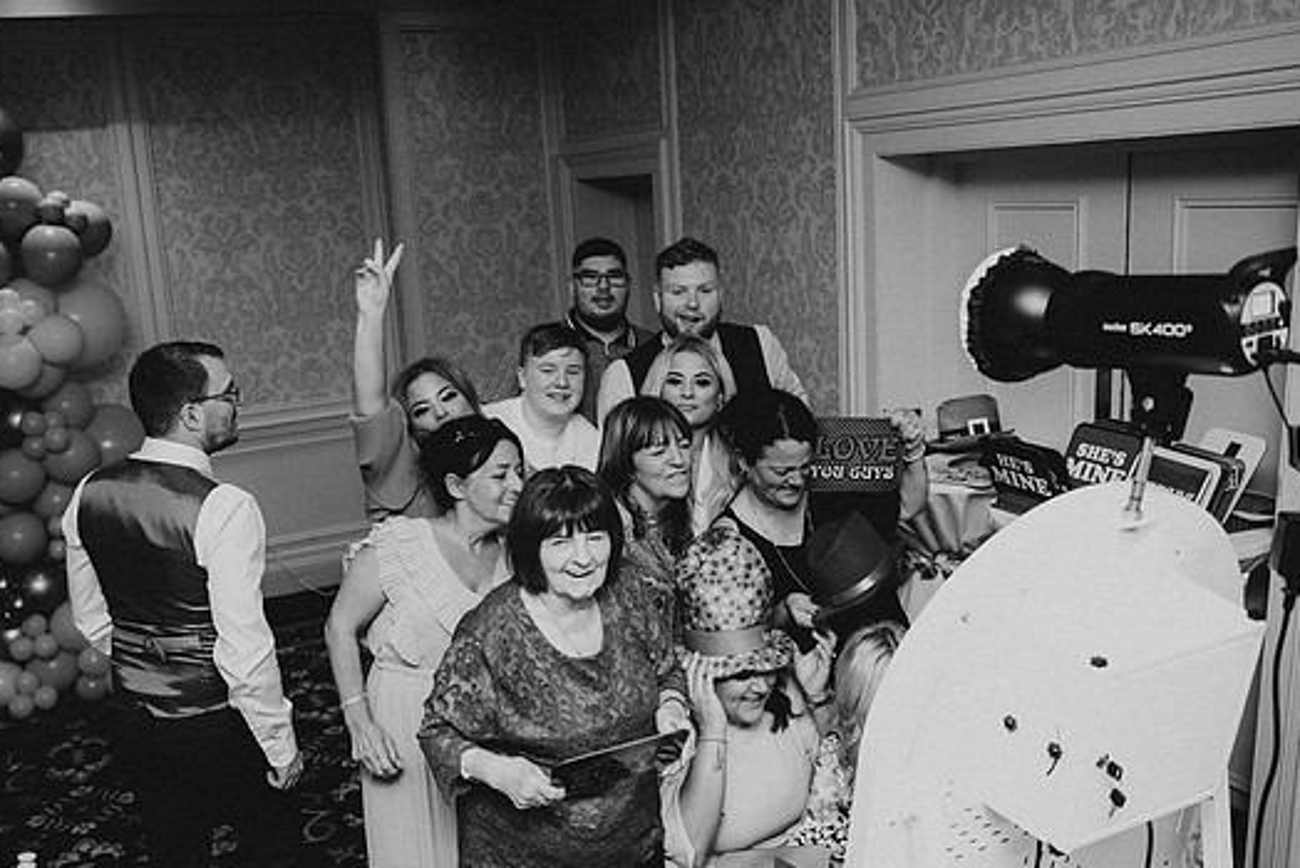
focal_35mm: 31
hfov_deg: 60.2
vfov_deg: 42.3
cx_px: 603
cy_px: 475
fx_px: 1120
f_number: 2.8
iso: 1600
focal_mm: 28
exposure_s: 1/200
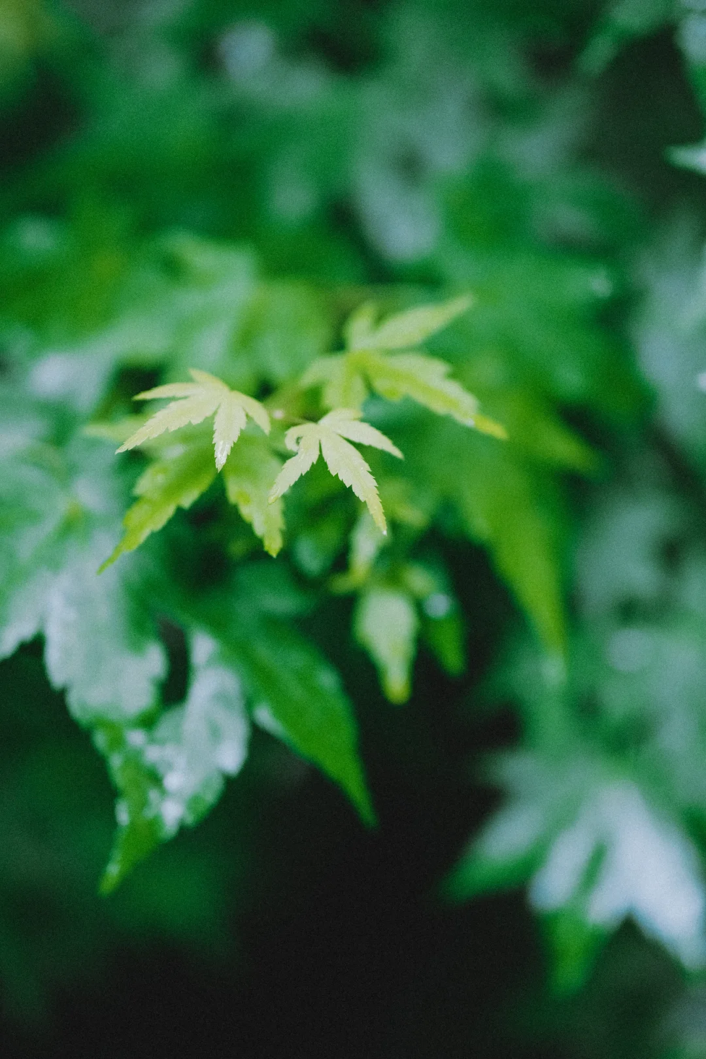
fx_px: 2471
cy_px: 530
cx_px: 353
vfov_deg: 24.2
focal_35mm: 84
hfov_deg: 16.3
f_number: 1.2
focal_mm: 56
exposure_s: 1/2000
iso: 1600
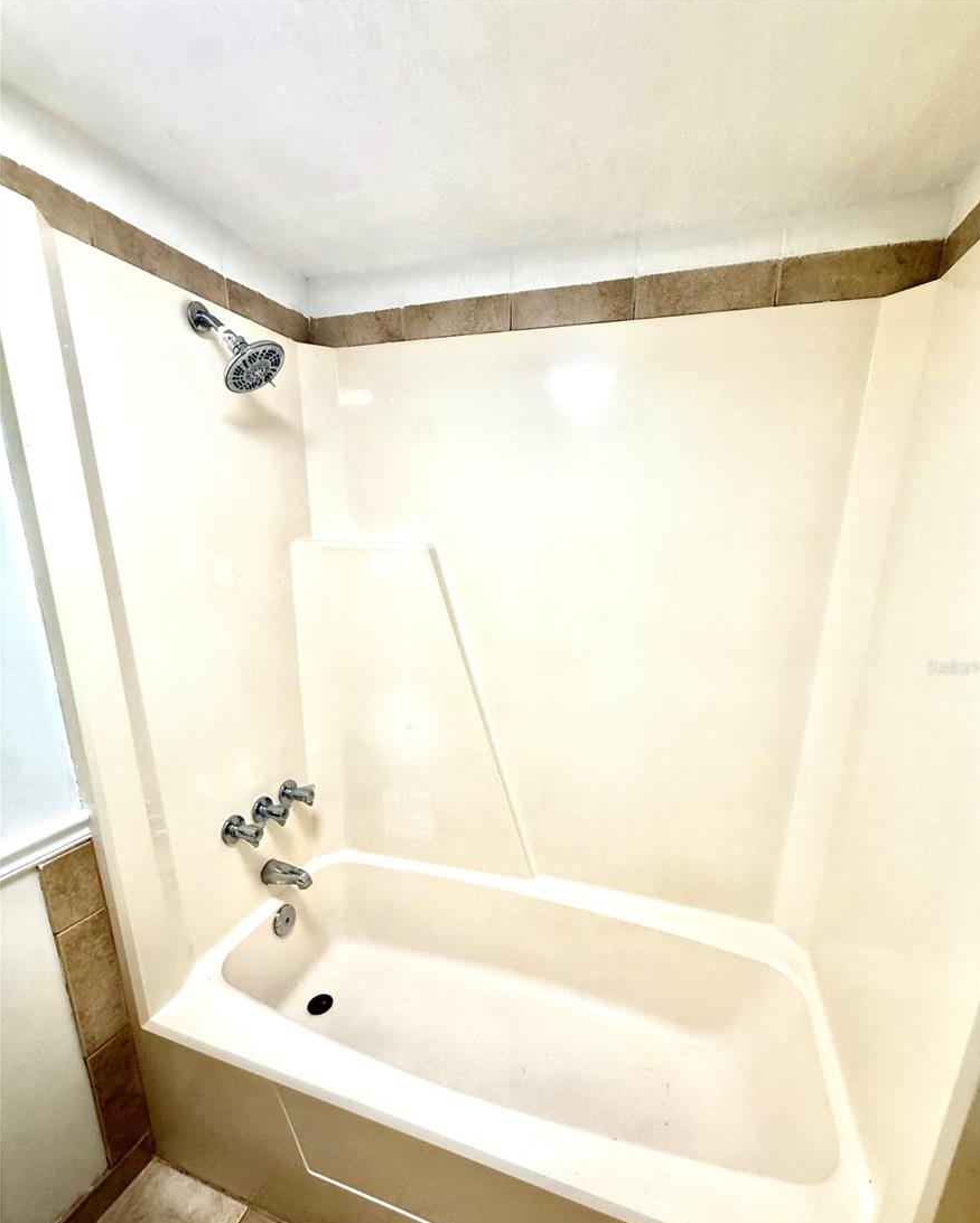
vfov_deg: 96.5
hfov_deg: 84.0
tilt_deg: -14.1
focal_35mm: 15
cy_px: 667
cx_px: 503
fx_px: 544
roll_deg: -1.9
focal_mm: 2.22
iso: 100
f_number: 2.2
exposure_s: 1/120
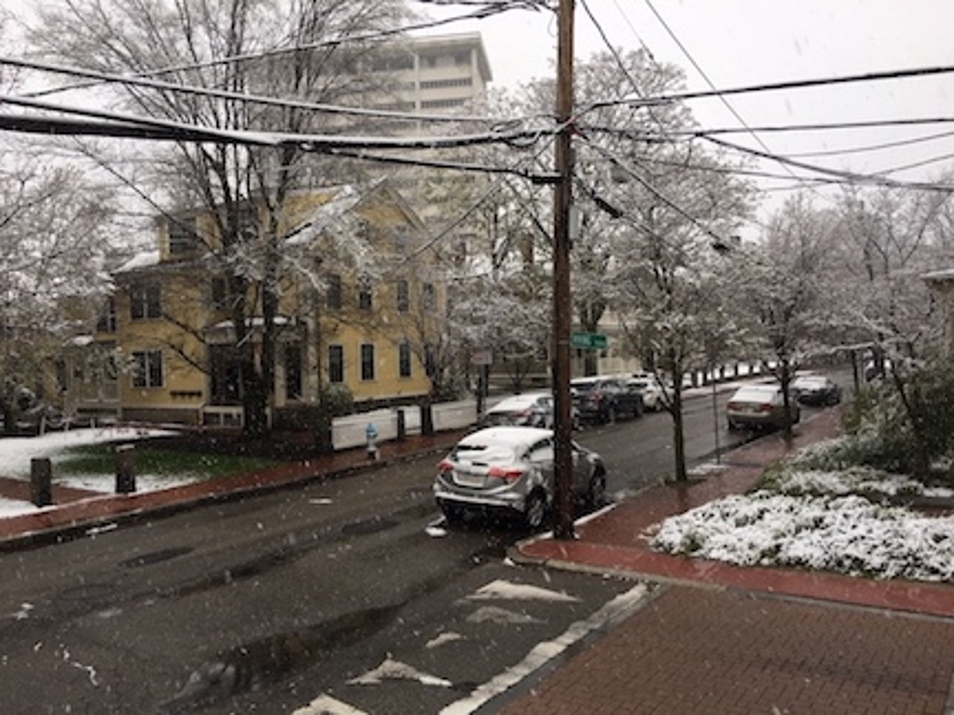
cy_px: 358
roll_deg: +1.2
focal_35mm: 29
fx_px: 799
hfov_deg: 61.7
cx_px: 477
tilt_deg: +0.8
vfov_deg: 48.2
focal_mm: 4.15
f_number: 2.2
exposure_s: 1/120
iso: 25
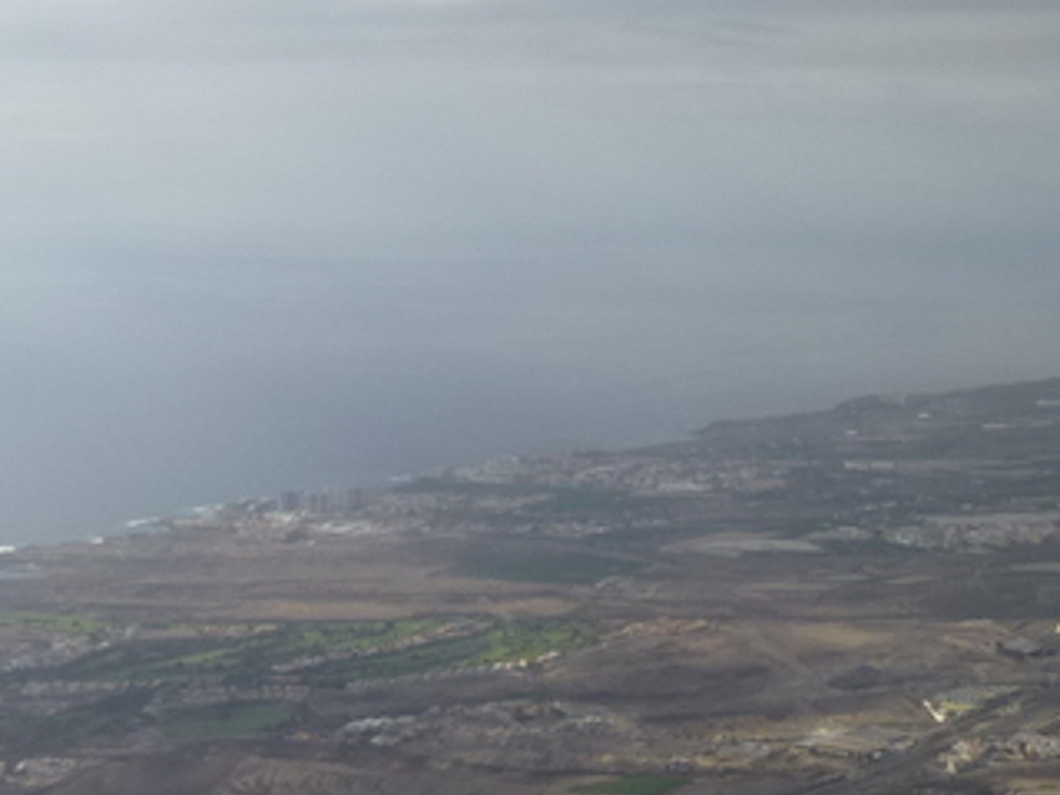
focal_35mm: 80
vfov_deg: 18.4
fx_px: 2450
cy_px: 398
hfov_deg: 24.4
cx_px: 404
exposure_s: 1/320
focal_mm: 4.5
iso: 100
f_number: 9
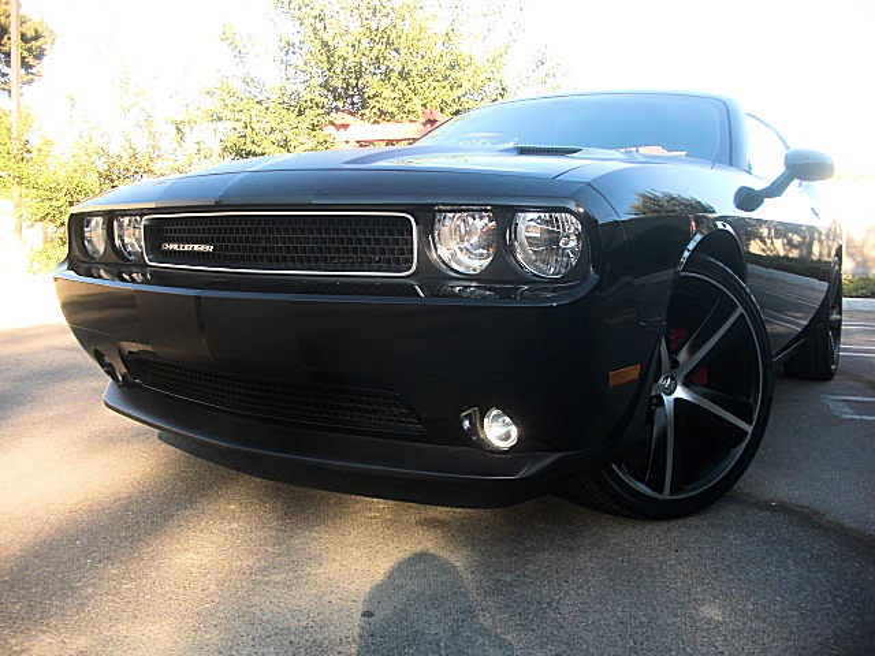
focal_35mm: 36
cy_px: 328
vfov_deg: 39.7
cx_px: 438
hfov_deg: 51.4
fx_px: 910
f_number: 2.8
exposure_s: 1/100
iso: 50
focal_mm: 6.3
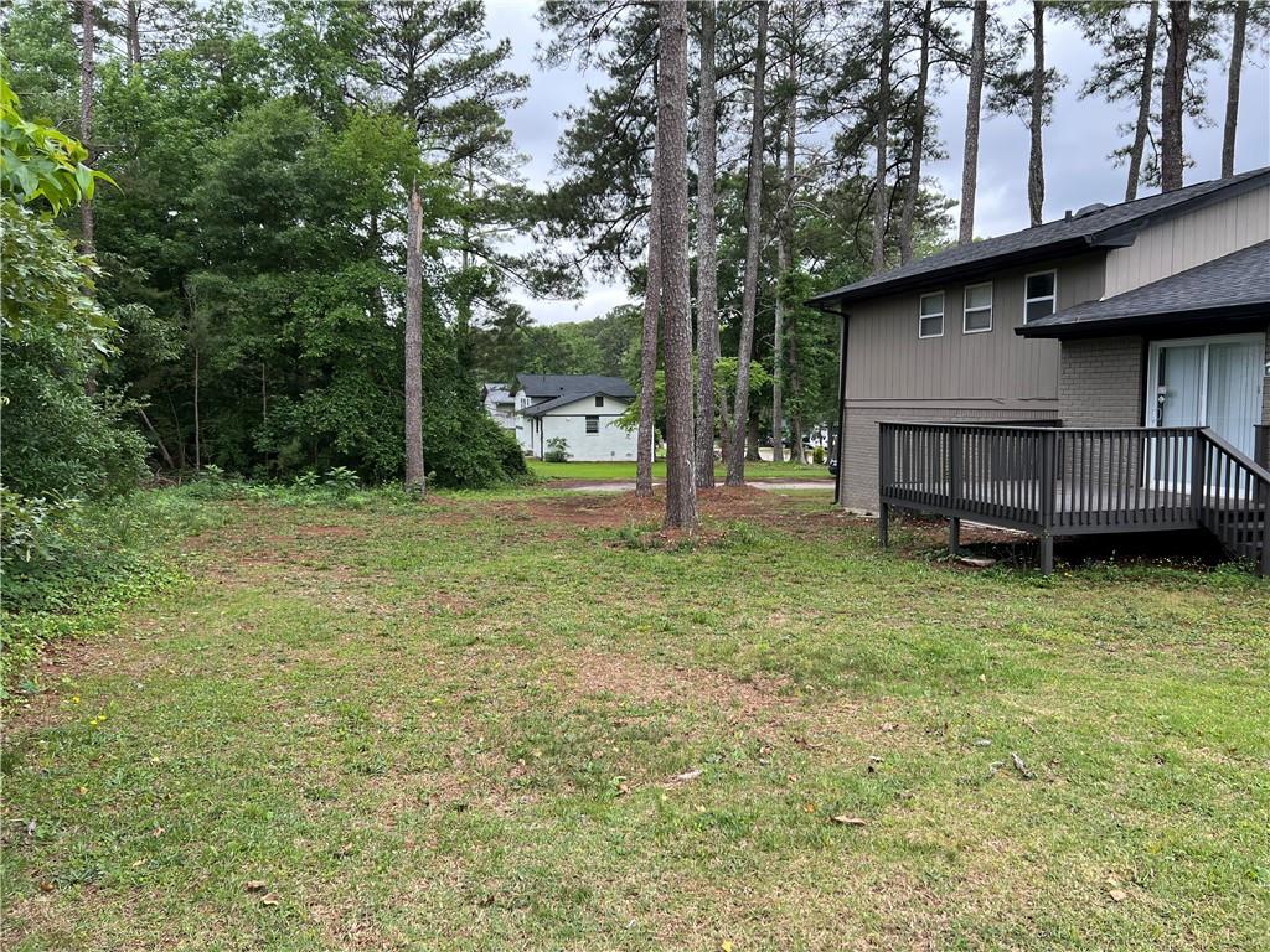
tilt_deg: -4.0
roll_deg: +0.2
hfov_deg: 67.3
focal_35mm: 26
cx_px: 635
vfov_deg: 53.1
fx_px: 954
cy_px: 476
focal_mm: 5.7
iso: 50
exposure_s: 1/466
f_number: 1.5
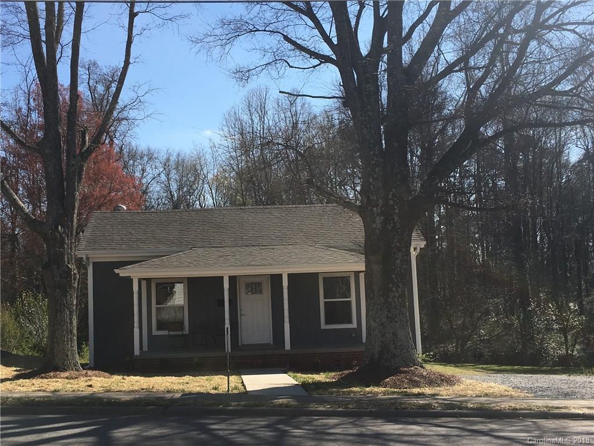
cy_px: 223
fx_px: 498
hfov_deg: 61.7
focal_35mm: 29
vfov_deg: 48.2
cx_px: 297
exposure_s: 1/1637
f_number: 2.2
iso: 25
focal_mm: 4.15
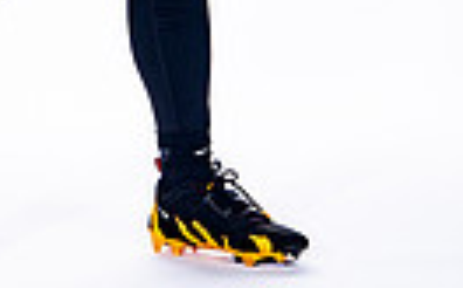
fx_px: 3943
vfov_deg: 4.1
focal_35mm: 313
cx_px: 207
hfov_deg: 6.7
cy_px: -411
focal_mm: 90
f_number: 8
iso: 250
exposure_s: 1/250
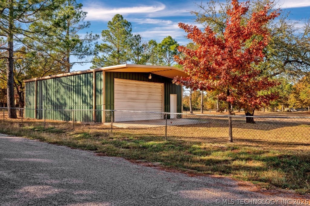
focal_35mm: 30
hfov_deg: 62.0
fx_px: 258
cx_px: 155
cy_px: 103
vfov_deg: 43.5
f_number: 8
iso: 100
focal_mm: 30
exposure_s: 1/160
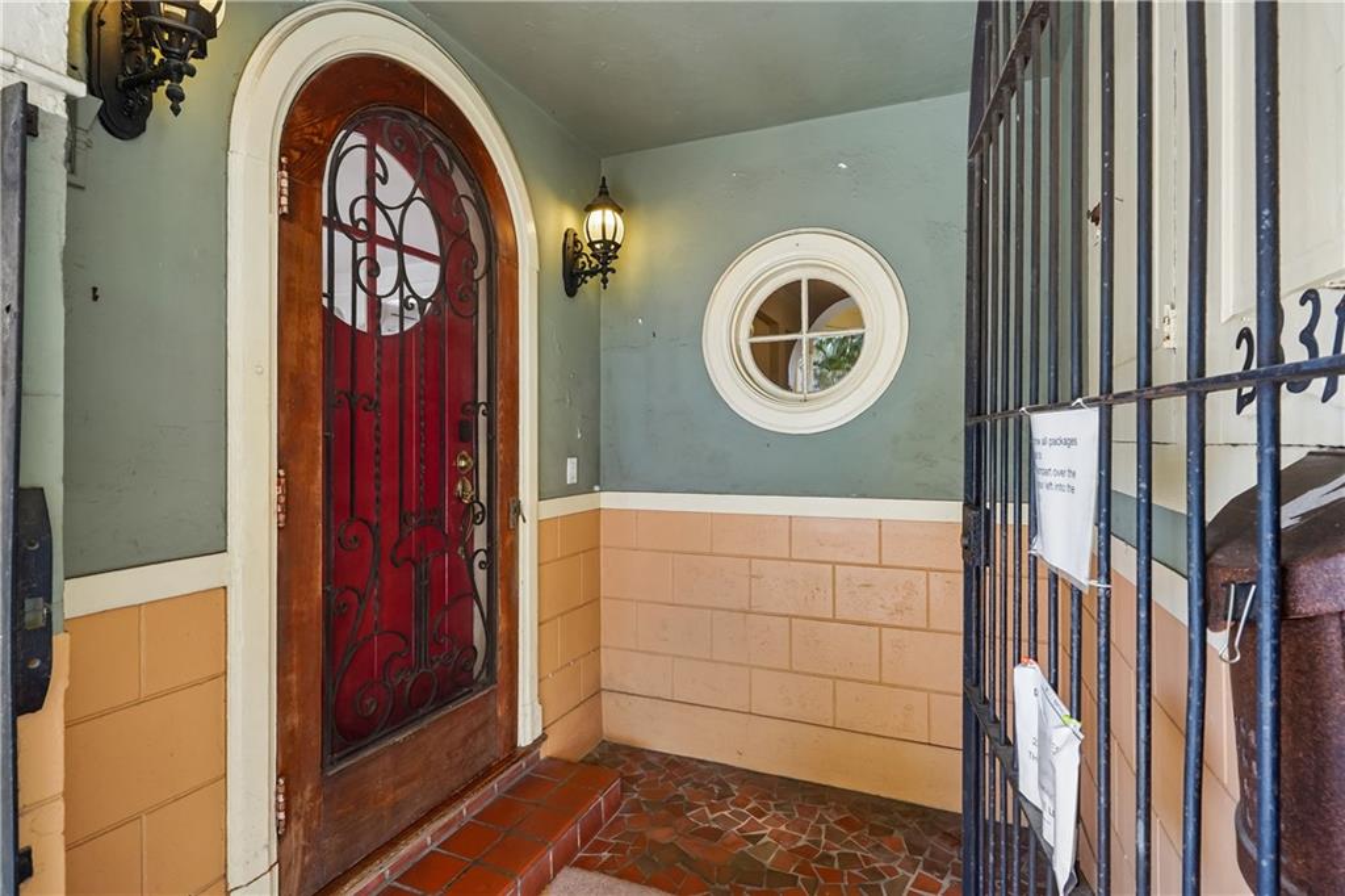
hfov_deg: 93.3
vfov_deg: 70.4
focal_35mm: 17
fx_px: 635
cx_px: 672
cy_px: 448
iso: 800
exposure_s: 1/25
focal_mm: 17
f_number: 11
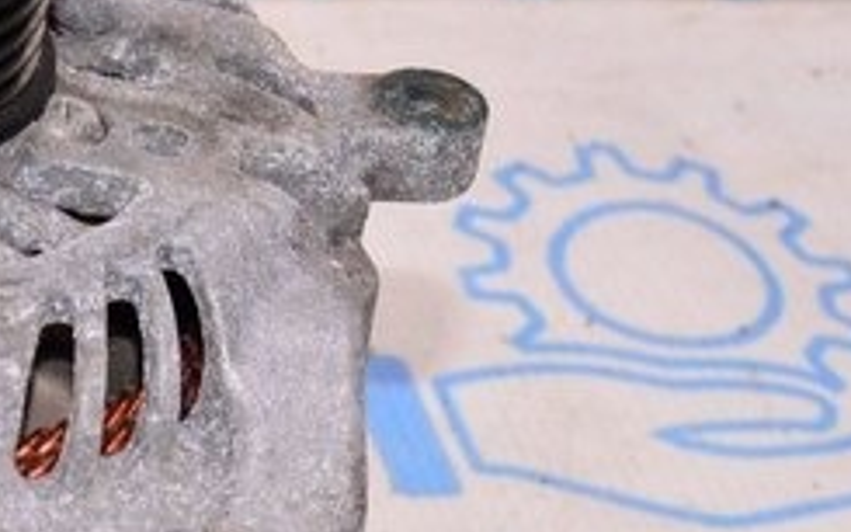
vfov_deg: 7.8
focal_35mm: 166
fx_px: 3849
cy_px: 694
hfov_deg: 12.3
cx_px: -188
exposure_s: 1/125
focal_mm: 26
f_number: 8
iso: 1600
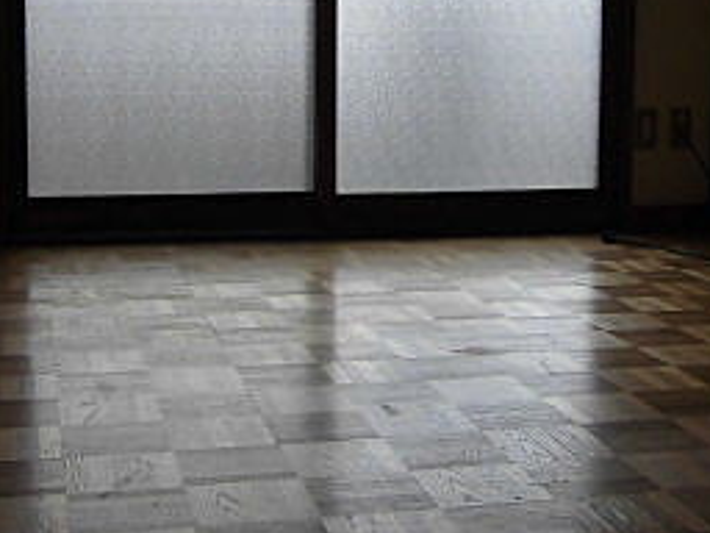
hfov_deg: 29.8
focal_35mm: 65
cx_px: 394
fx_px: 1333
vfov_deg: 22.5
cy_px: 161
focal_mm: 4.7
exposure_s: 1/400
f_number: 2.8
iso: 100
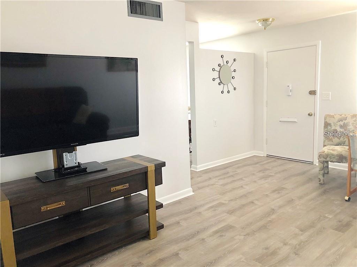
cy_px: 134
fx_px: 289
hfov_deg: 63.4
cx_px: 178
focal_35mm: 28
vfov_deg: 49.7
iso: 40
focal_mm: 3.99
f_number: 1.8
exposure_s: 1/15
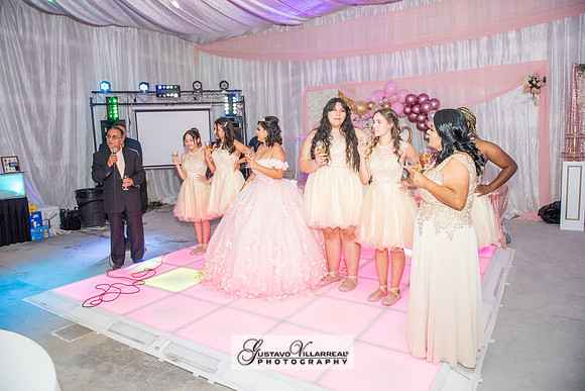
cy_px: 196
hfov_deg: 73.7
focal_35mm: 24
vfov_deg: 53.2
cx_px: 292
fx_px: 390
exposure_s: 1/160
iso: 1250
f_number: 4
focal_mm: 24
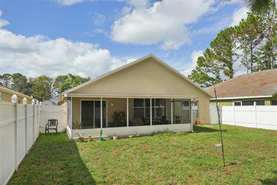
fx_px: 185
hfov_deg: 73.8
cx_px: 138
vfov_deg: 53.1
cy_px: 92
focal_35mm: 24
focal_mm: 24
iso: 800
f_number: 8
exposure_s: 1/3200
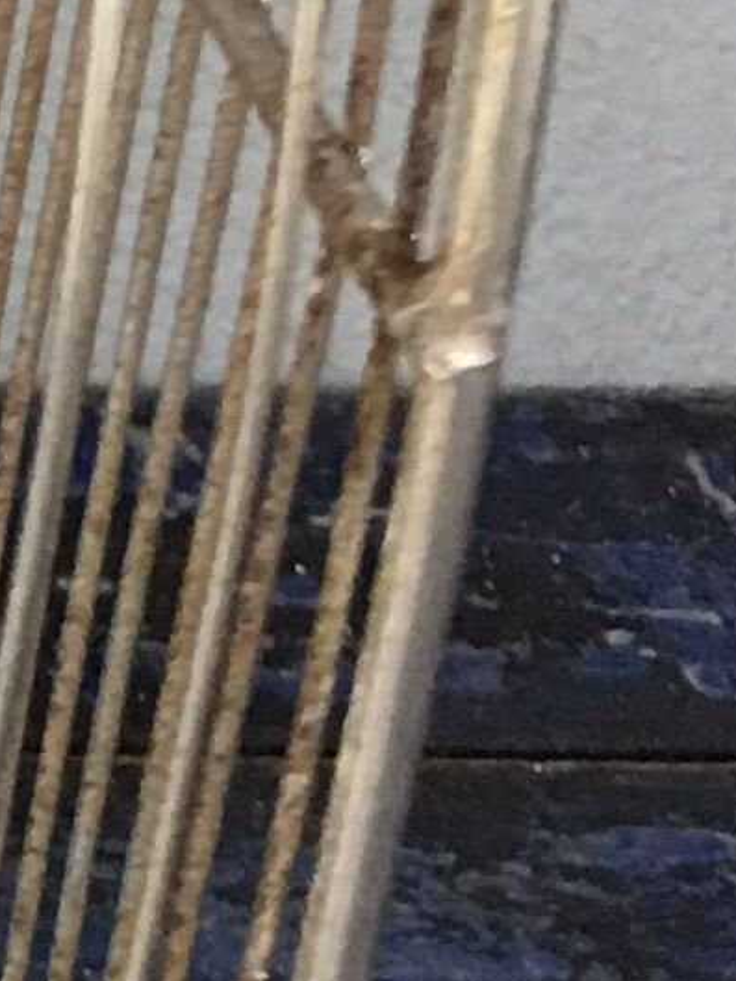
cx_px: -1861
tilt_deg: -29.0
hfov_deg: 6.0
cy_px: 545
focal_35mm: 221
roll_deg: -1.2
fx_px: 6263
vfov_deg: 9.0
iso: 64
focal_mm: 4.15
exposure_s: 1/17
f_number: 2.2
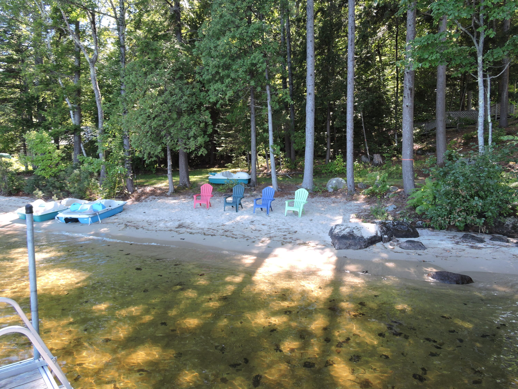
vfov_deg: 56.8
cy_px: 194
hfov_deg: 71.6
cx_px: 259
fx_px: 359
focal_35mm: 24
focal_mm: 4.3
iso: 100
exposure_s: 1/80
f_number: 3.3
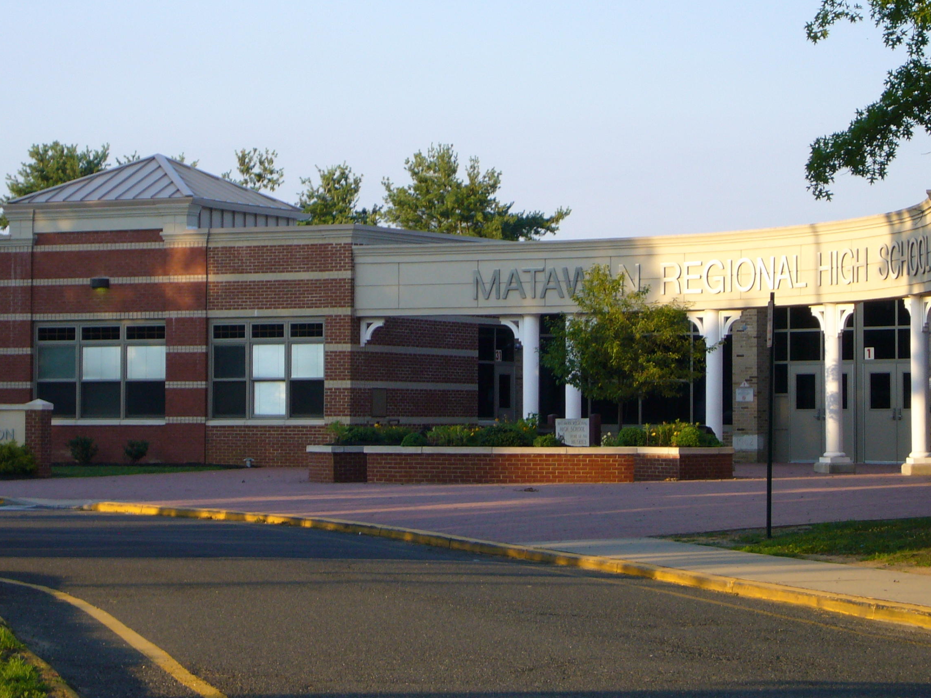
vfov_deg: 12.0
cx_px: 446
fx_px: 3335
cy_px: 312
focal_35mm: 124
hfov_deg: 15.9
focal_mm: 15.5
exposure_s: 1/125
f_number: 5.3
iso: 80
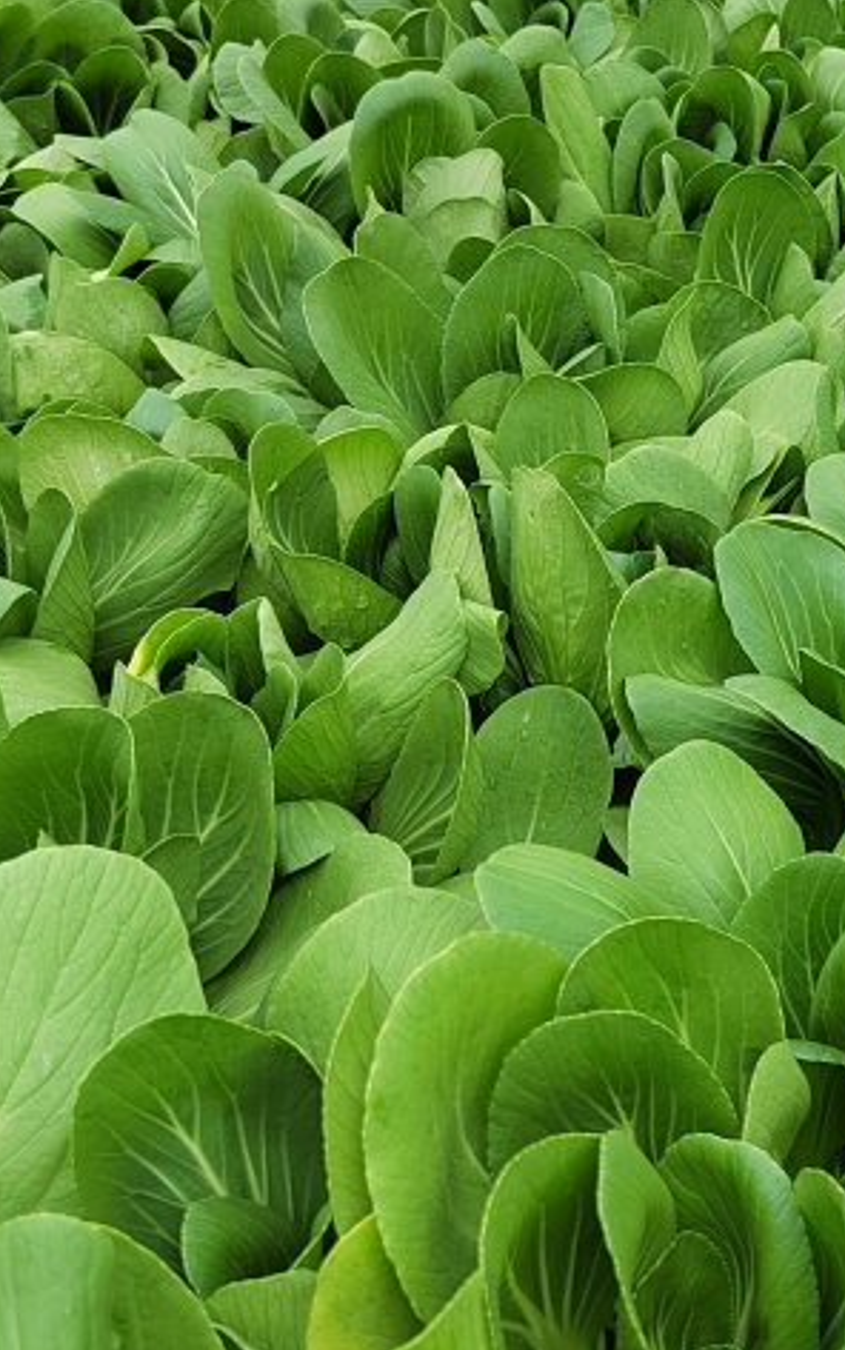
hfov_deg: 21.5
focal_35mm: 55
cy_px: 689
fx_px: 2025
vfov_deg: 36.9
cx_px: 1071
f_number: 1.9
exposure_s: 1/1015
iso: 603
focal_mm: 5.52
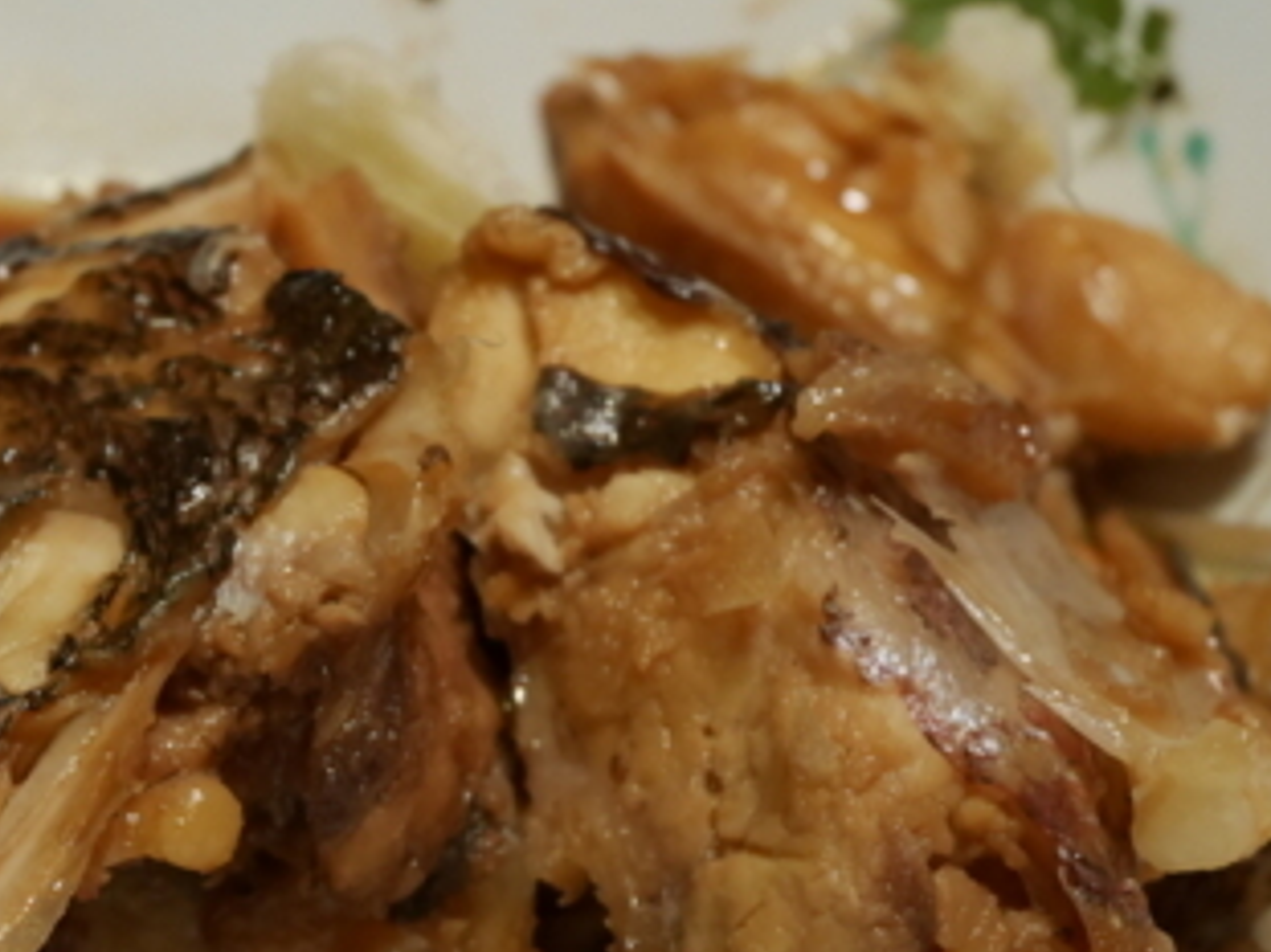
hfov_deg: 22.9
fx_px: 3120
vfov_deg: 17.3
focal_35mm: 85
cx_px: 364
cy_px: 599
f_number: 4.8
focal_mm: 22
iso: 1250
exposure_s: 1/60
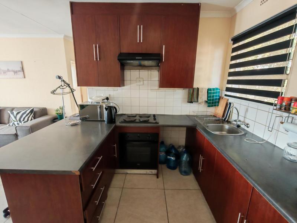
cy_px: 112
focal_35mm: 16
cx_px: 148
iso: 125
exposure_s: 1/33
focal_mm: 1.96
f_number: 2.2
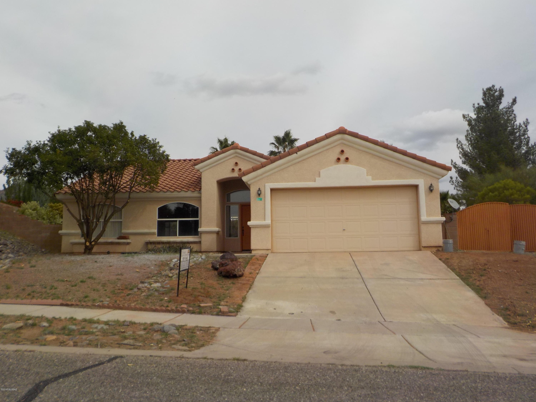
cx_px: 268
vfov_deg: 46.8
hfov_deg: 60.0
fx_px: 465
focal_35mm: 30
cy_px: 201
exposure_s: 1/1250
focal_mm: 4.1
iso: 125
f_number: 3.3
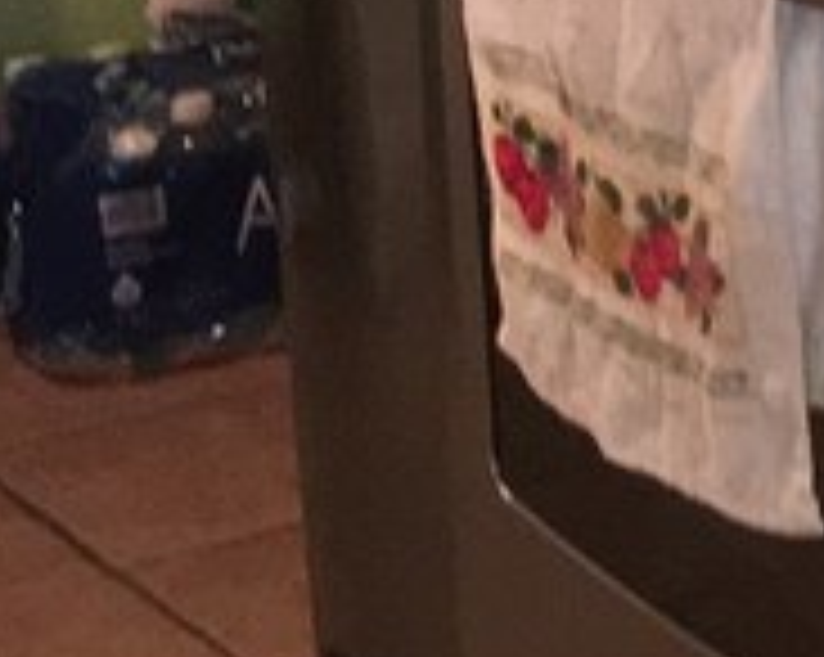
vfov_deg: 6.8
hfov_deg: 7.1
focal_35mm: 223
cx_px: 2999
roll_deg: -1.3
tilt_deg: -12.7
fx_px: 5433
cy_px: -482
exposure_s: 1/17
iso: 64
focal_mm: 4.15
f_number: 2.2
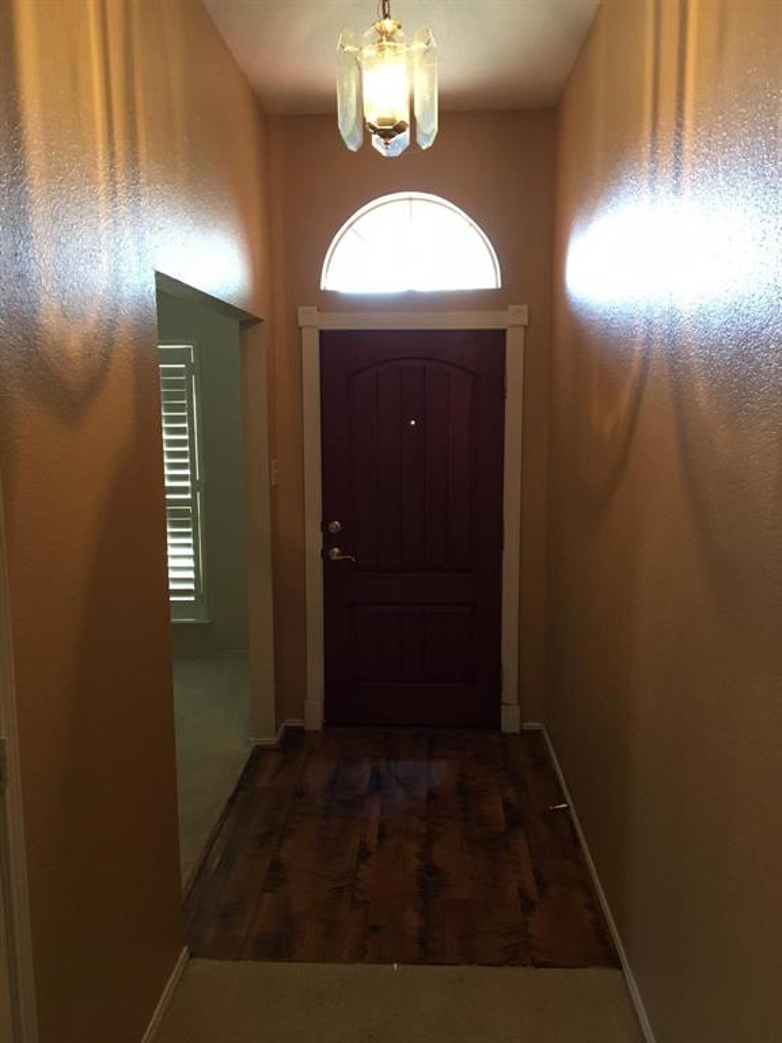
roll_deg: -0.4
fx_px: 874
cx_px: 391
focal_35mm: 29
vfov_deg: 61.7
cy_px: 522
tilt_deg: -8.7
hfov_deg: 48.2
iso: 125
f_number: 2.2
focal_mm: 4.15
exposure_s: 1/30
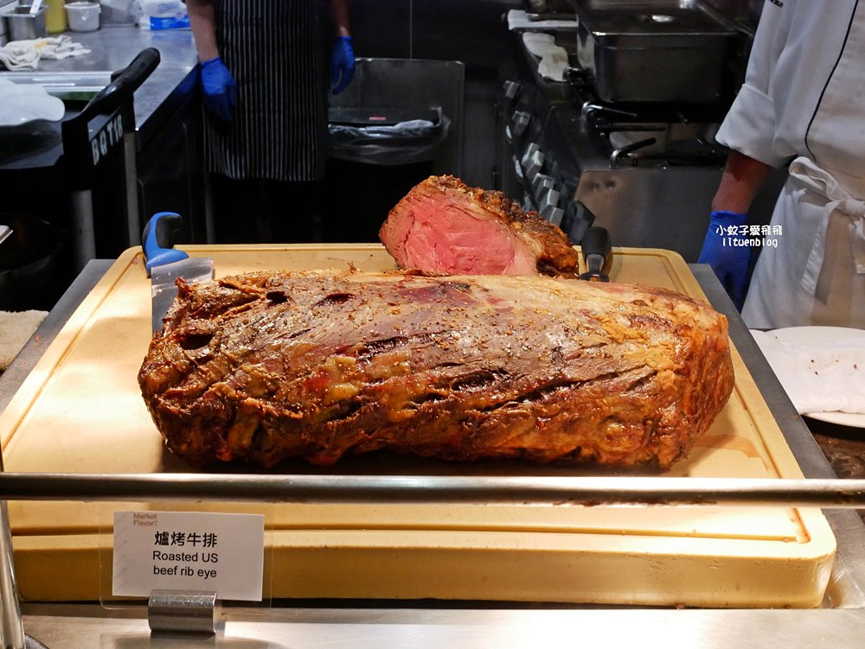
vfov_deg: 29.1
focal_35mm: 50
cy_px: 324
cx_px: 432
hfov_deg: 38.2
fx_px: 1250
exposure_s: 1/60
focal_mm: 25
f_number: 10
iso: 2500
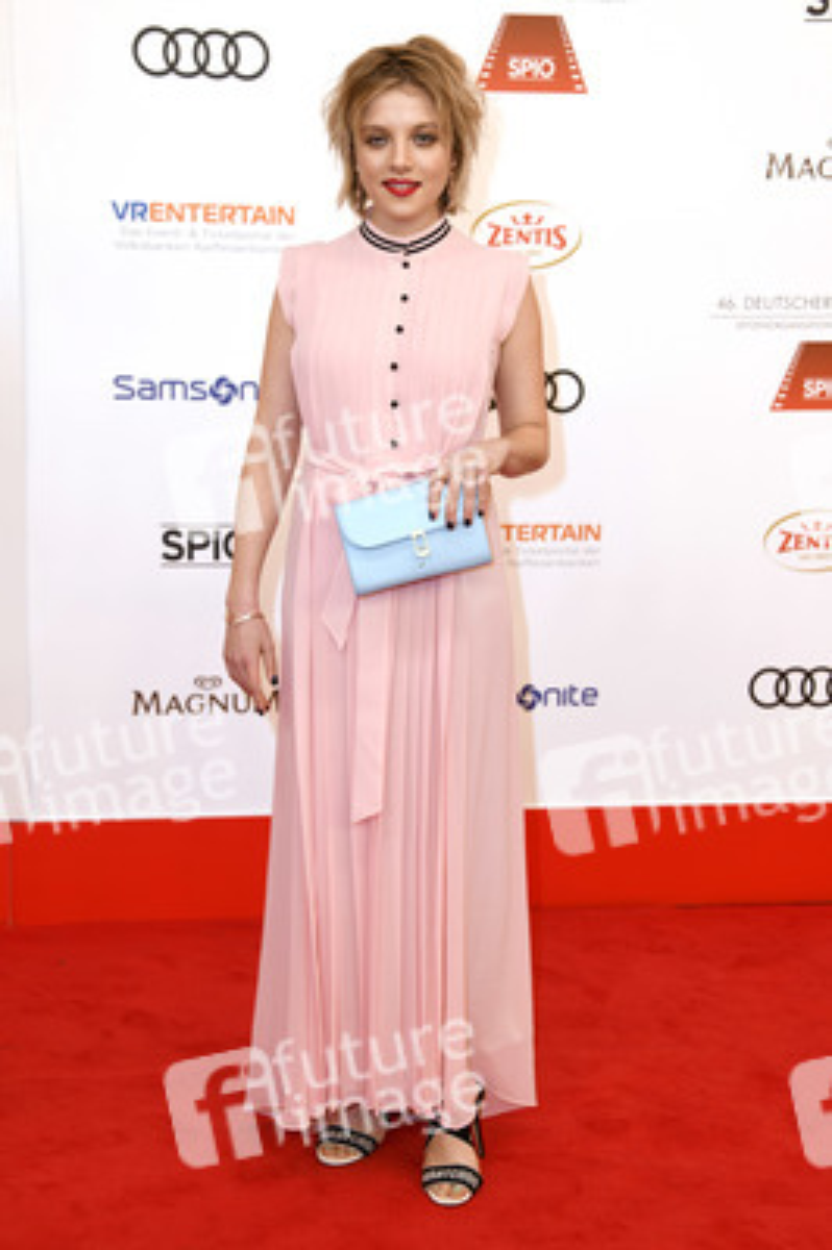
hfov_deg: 21.9
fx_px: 2153
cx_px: 416
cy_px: 625
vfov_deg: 32.4
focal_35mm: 62
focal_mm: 62
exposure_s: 1/125
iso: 250
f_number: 6.3
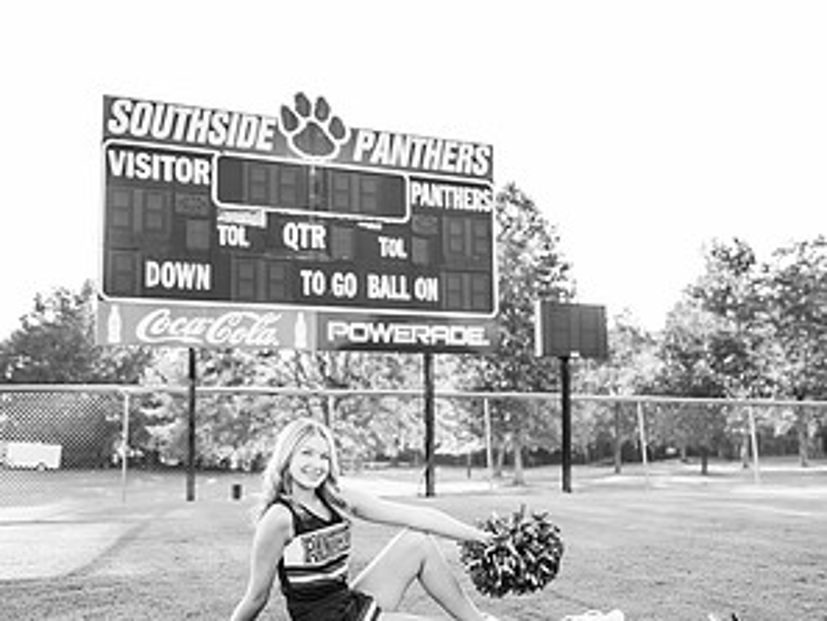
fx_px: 837
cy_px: 348
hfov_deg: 52.6
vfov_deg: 40.7
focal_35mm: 35
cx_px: 412
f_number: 2
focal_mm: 24
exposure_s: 1/500
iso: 125
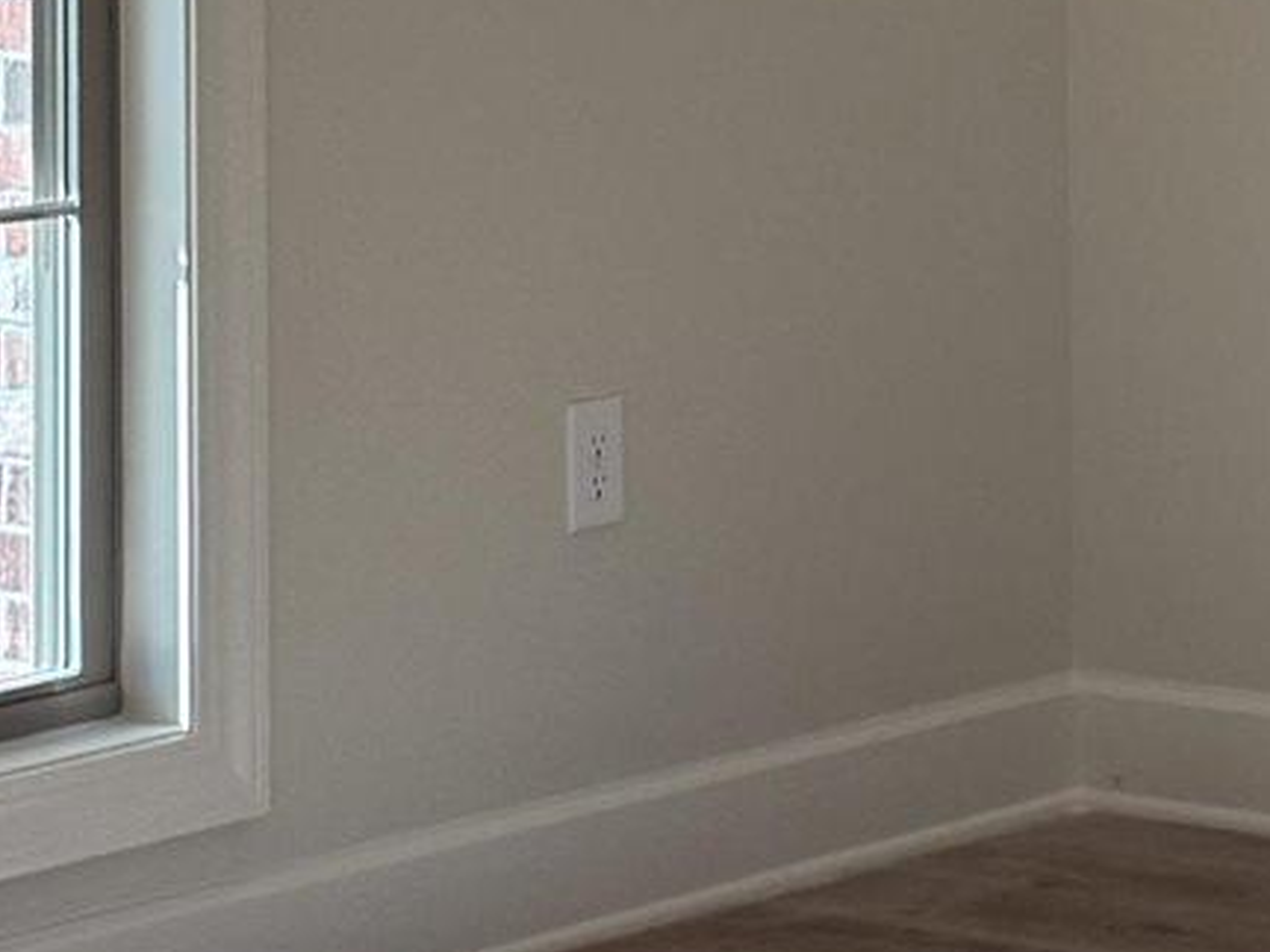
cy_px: -654
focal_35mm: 171
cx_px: 1049
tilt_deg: +1.9
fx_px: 6272
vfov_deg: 8.4
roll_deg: +0.6
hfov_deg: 11.5
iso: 100
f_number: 1.78
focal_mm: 6.76
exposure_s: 1/504
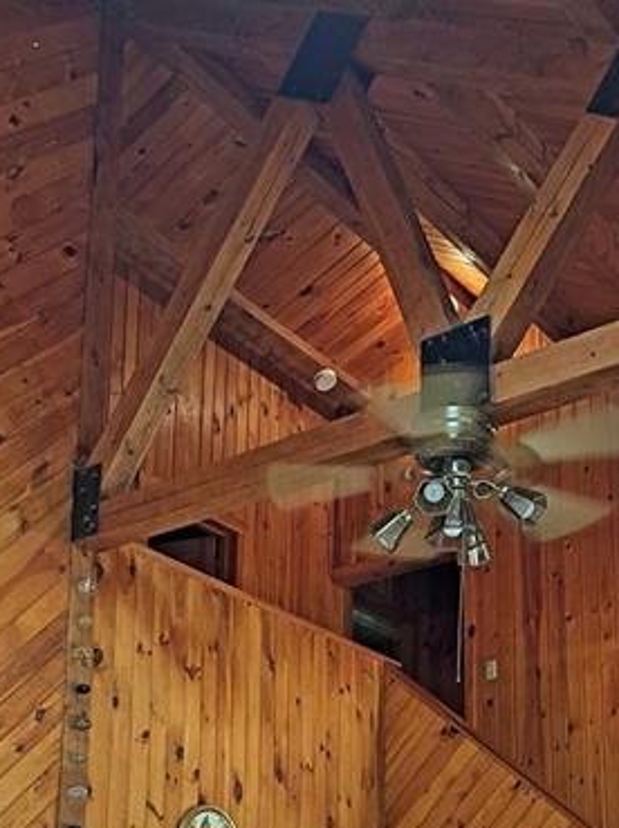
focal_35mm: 50
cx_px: 296
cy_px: 754
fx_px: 1194
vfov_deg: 35.8
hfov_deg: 29.1
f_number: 1.8
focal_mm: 5.23
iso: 250
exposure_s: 1/24
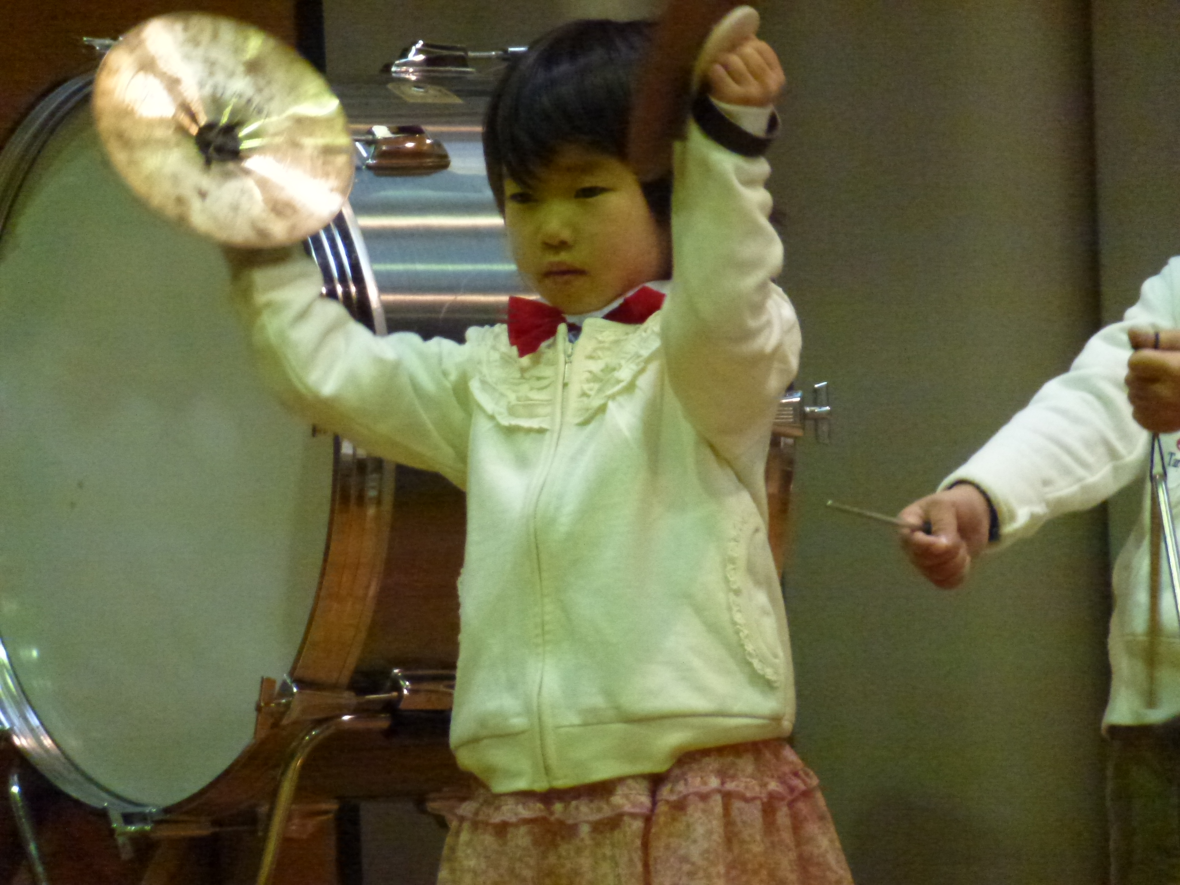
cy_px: 442
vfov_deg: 3.9
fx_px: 13090
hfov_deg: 5.2
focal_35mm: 384
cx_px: 590
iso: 1600
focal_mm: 68.8
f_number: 5.9
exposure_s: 1/50
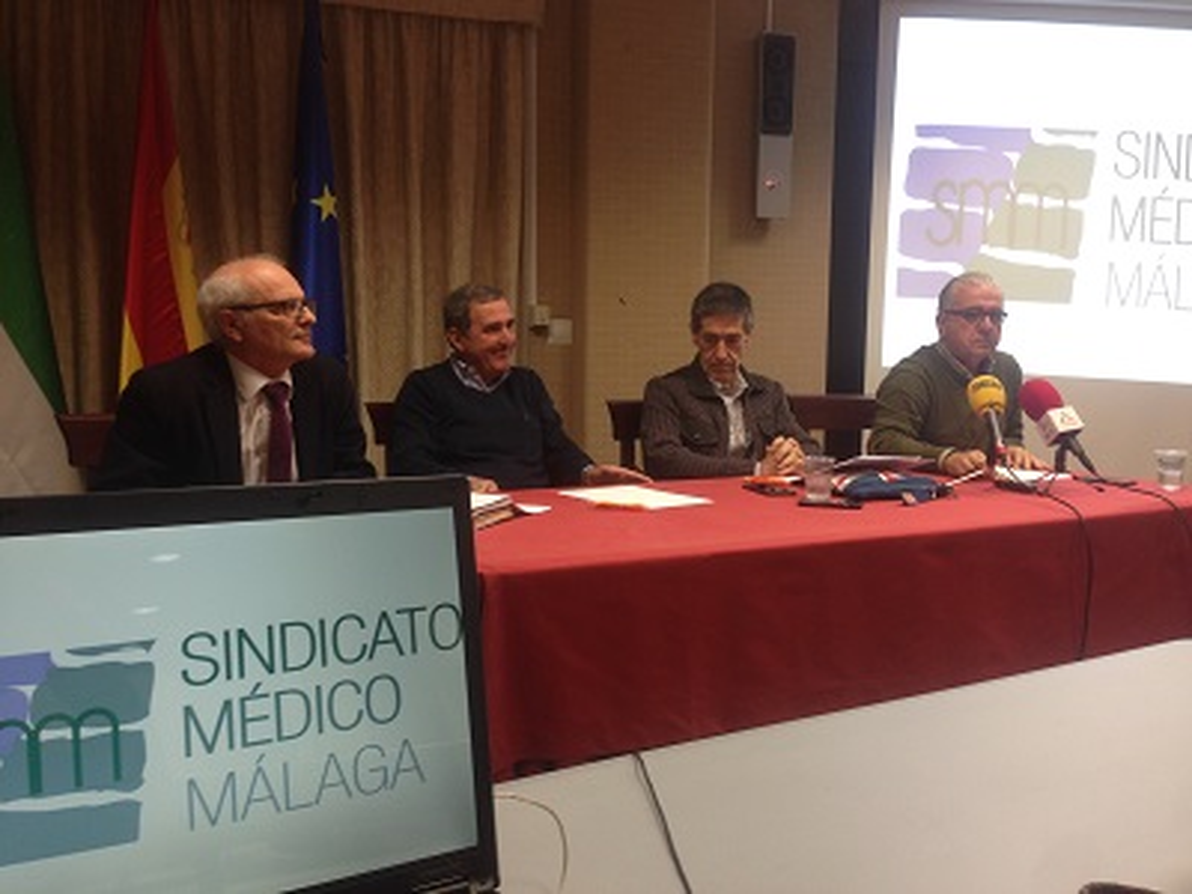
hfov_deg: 55.4
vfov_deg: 42.9
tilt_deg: -4.0
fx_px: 1136
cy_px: 447
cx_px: 596
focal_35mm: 33
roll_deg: -0.7
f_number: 2.4
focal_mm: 4.12
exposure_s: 1/20
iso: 64
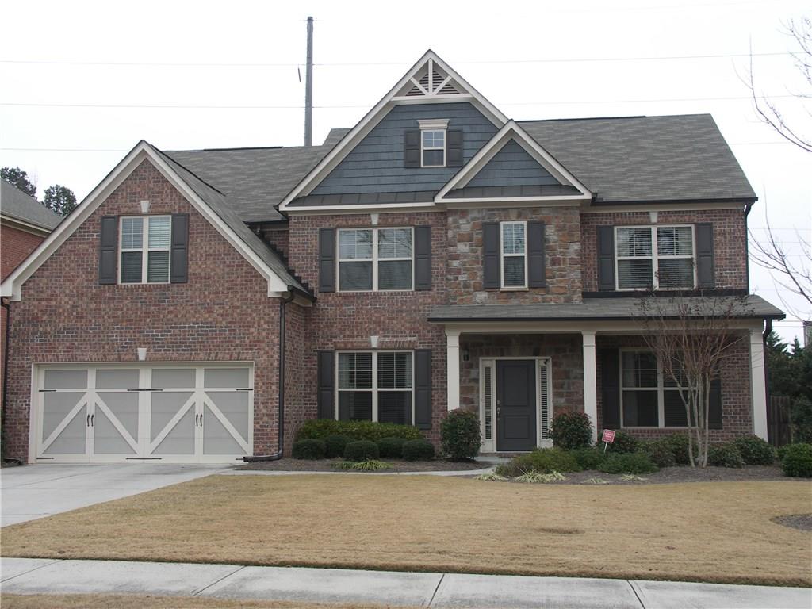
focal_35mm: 42
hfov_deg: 44.8
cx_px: 406
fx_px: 985
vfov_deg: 34.3
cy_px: 304
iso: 50
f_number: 4.5
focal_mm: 10.9
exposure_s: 1/125
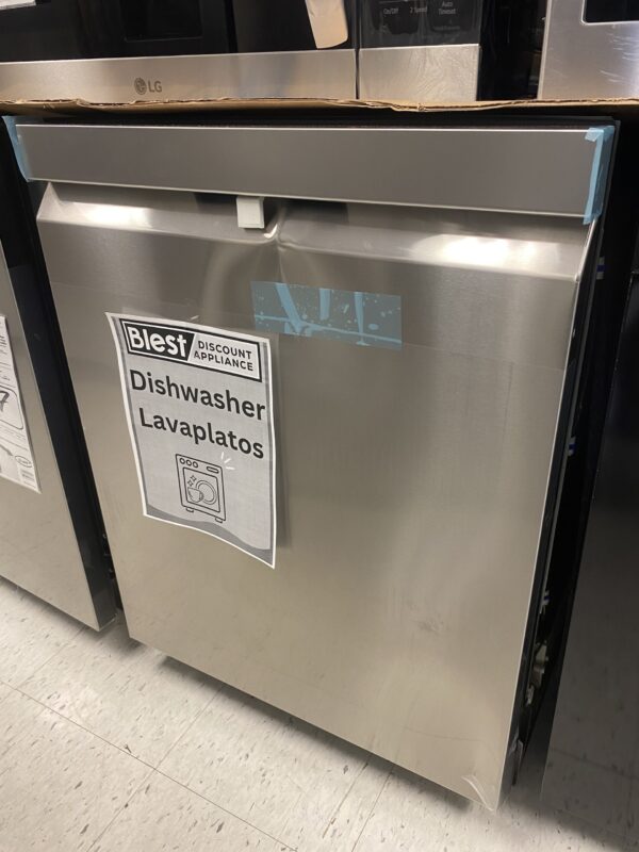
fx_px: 640
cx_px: 320
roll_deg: +1.3
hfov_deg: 53.1
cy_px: 426
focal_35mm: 26
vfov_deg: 67.3
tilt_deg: -27.4
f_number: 1.8
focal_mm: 4.25
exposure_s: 1/44
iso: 160
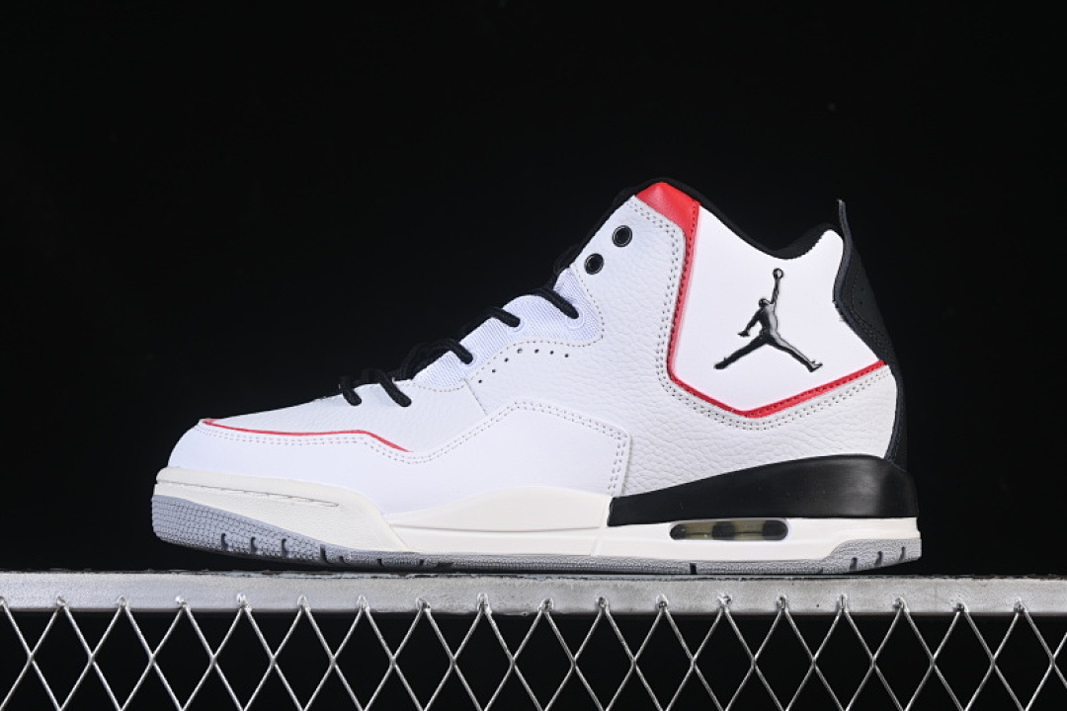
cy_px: 356
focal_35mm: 75
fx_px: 2223
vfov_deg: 18.2
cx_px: 534
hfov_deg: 27.0
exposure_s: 1/80
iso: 160
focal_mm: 50
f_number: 8
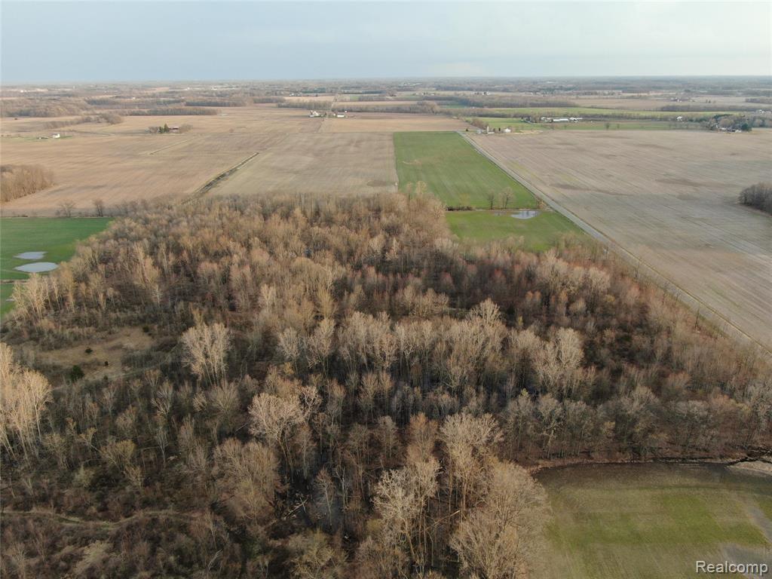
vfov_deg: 56.8
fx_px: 535
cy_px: 290
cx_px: 386
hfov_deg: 71.6
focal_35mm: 24
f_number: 2.8
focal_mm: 4.39
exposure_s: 1/120
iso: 100
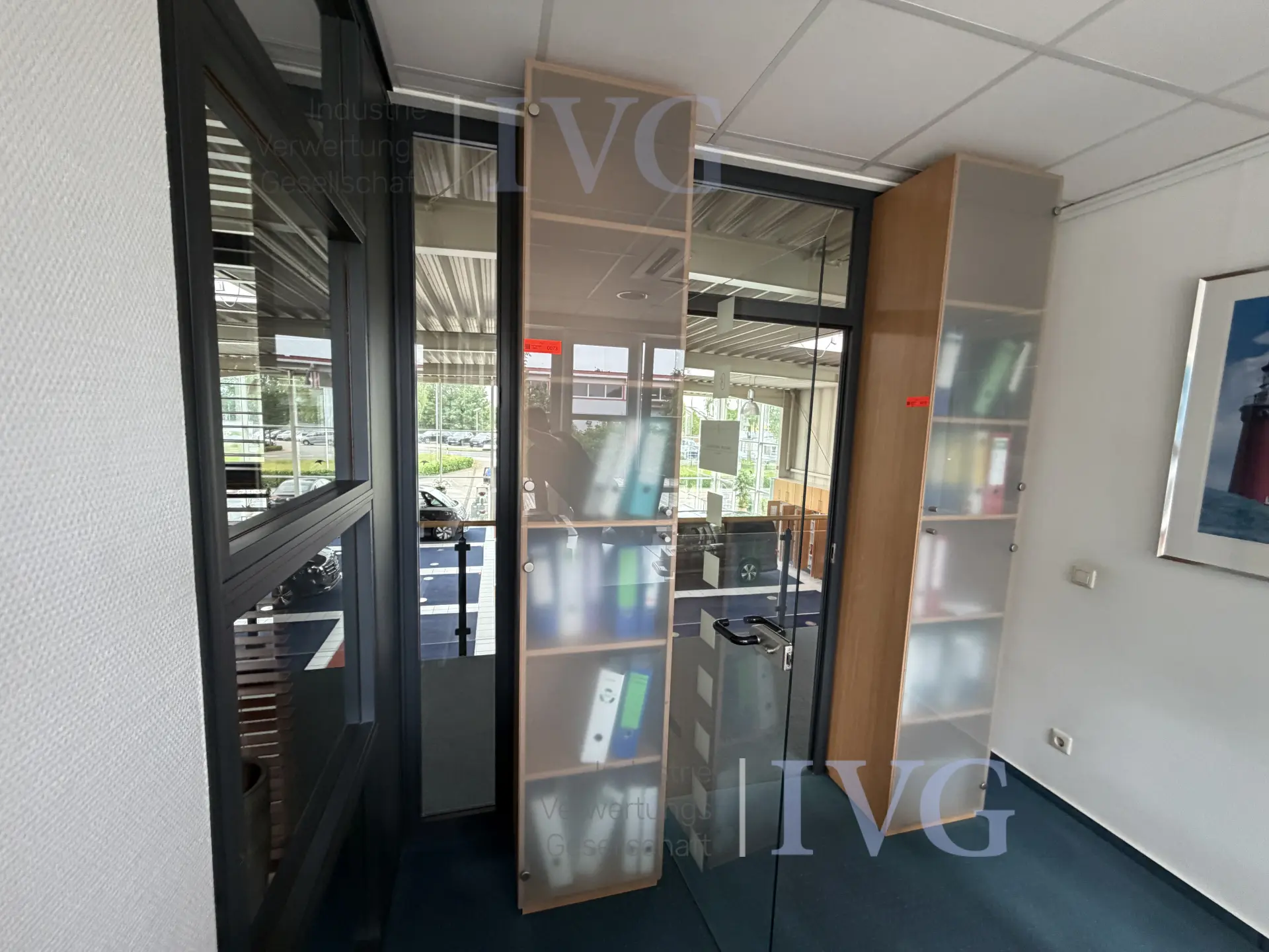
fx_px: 513
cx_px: 634
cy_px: 476
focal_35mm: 14
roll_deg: -2.4
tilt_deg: -4.8
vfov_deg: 85.7
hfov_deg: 102.1
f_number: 2.2
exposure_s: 1/114
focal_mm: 2.22
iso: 320
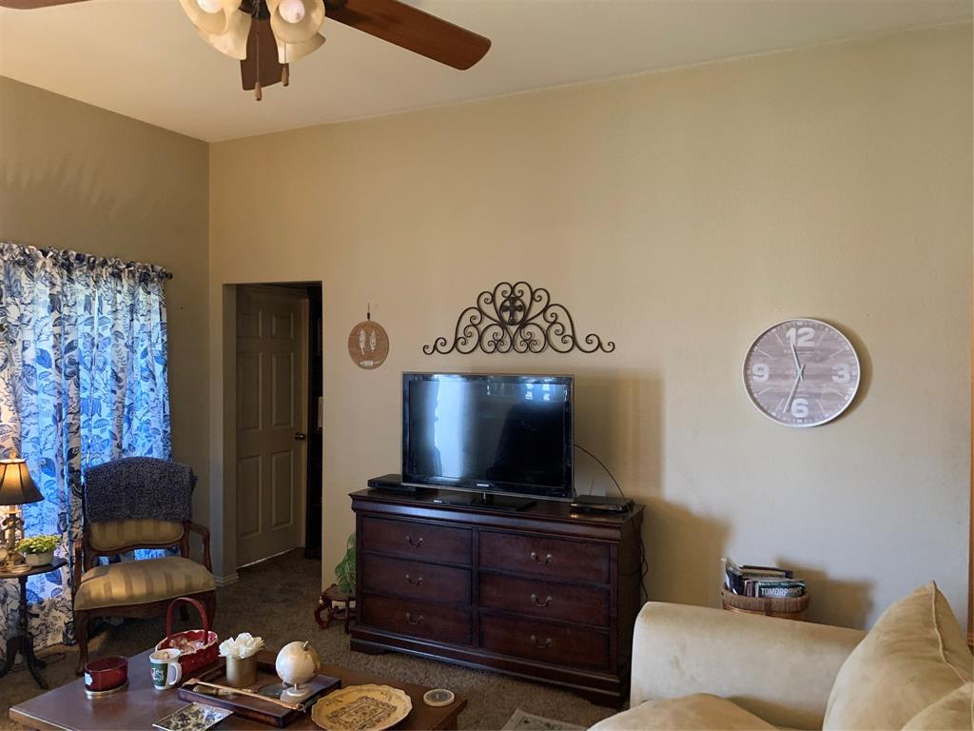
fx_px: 732
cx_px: 487
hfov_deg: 67.3
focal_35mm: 26
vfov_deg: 53.1
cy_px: 366
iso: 500
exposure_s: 1/30
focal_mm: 4.25
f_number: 1.8
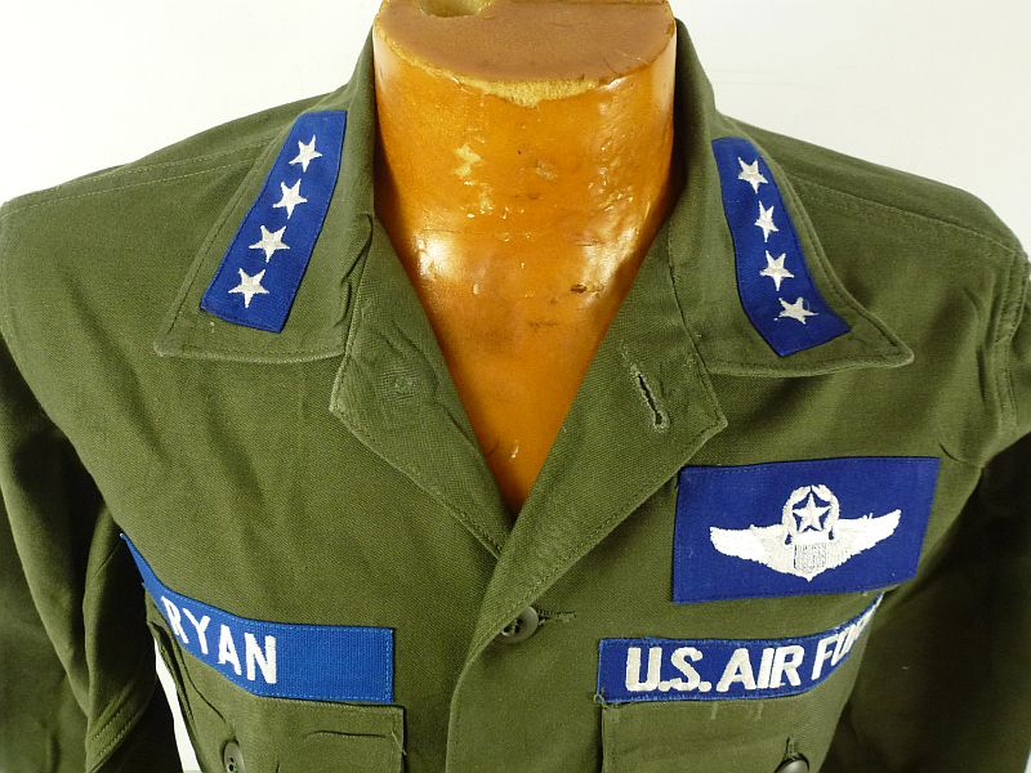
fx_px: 983
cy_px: 386
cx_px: 516
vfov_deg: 42.9
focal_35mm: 33
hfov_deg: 55.4
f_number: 3.6
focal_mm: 5.9
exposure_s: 1/60
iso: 320
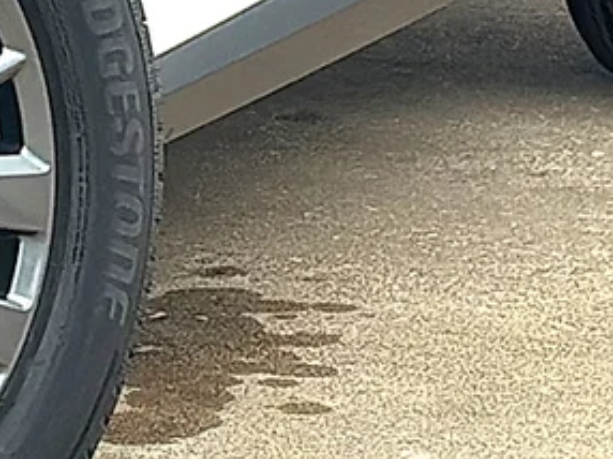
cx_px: 109
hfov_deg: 8.1
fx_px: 4335
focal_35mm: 245
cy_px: 224
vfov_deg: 6.1
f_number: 1.78
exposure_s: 1/2169
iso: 80
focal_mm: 6.86
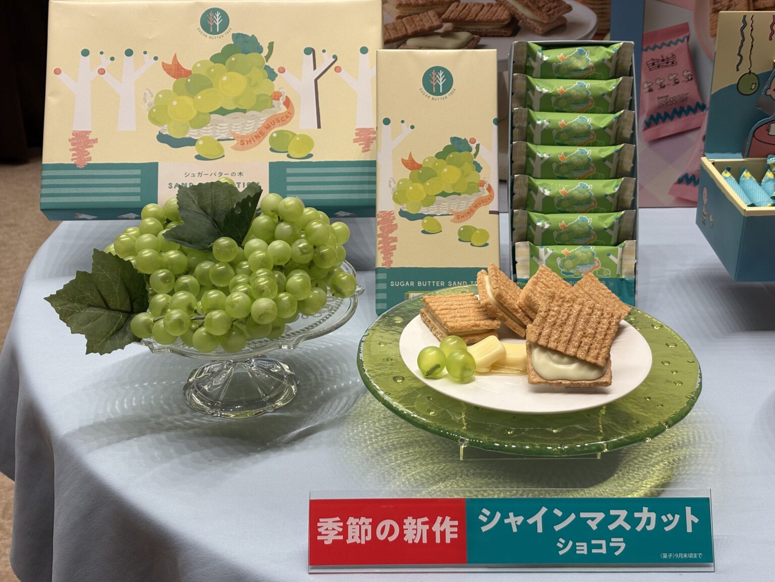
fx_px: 1164
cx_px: 388
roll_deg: -0.1
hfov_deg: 36.8
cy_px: 291
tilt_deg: -25.8
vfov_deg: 28.0
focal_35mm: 52
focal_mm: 5.96
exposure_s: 1/60
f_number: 1.6
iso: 32
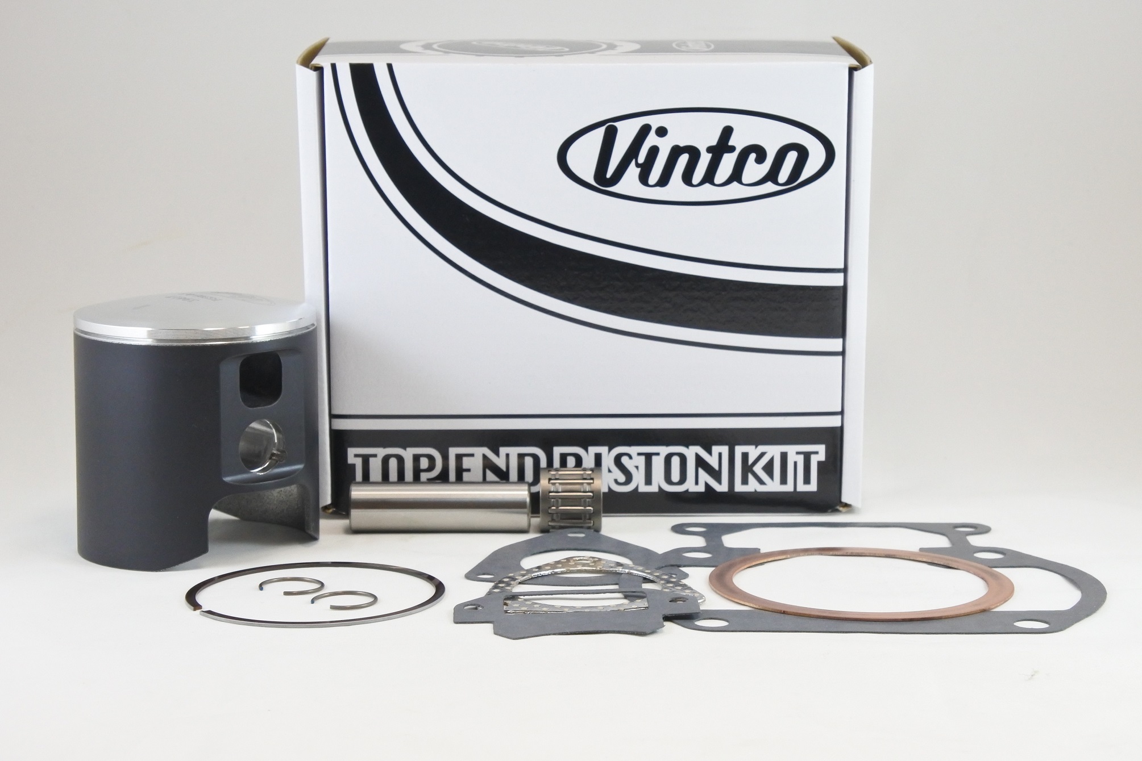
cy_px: 380
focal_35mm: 71
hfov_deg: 28.4
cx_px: 571
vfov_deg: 19.2
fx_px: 2252
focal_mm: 26.4
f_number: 5.3
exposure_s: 1/100
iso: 800
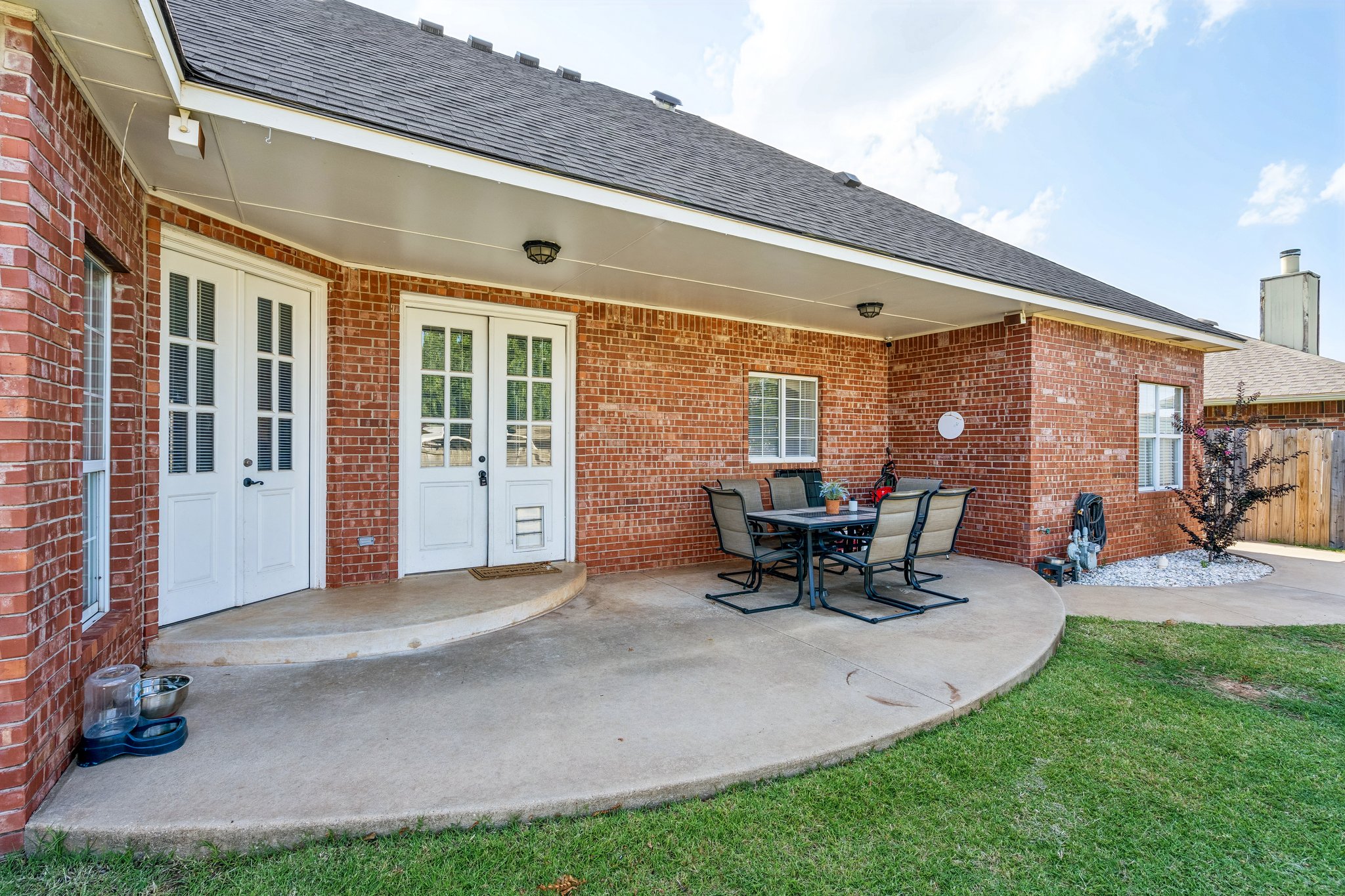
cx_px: 672
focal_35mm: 16
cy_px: 448
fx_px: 598
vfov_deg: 73.7
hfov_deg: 96.7
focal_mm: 16
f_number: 8
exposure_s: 1/100
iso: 200
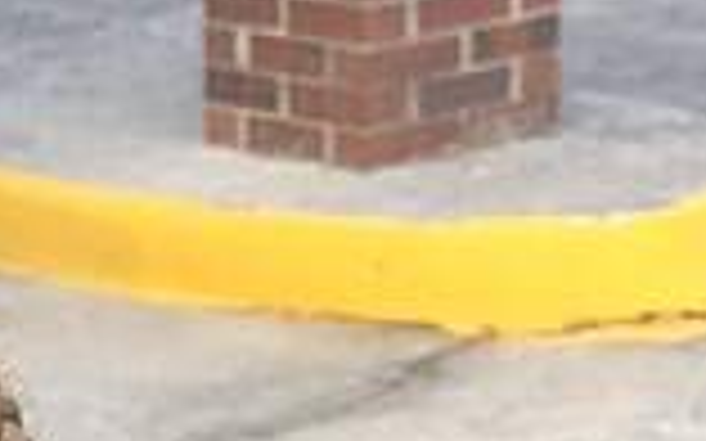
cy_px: 1989
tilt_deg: -34.5
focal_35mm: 227
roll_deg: +4.2
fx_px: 4366
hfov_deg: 9.2
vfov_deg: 5.0
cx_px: -49
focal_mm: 3.99
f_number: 1.8
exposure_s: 1/225
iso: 20
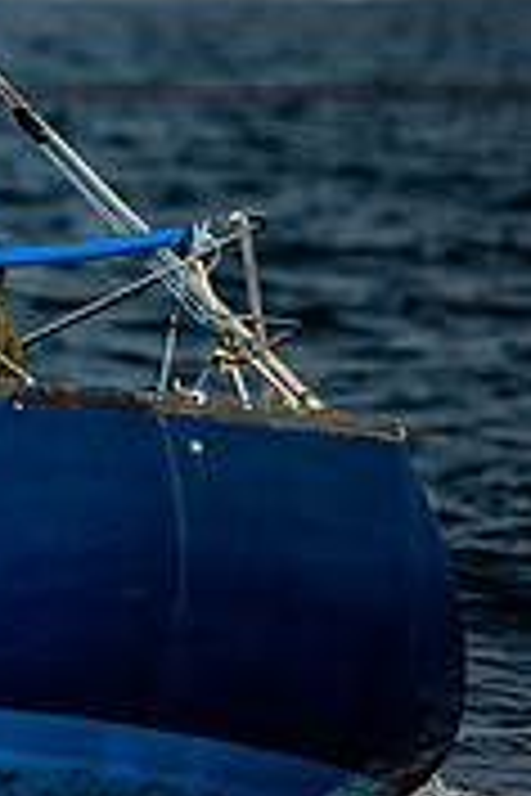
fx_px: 32676
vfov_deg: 1.4
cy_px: 90
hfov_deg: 0.9
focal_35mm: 1477
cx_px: -605
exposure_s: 1/3200
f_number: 5.6
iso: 640
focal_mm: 400
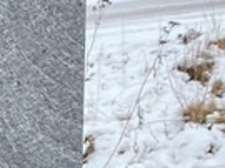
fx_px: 1000
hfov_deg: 11.1
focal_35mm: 154
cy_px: 427
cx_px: -293
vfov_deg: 8.6
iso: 32
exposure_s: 1/247
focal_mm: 4.25
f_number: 1.8
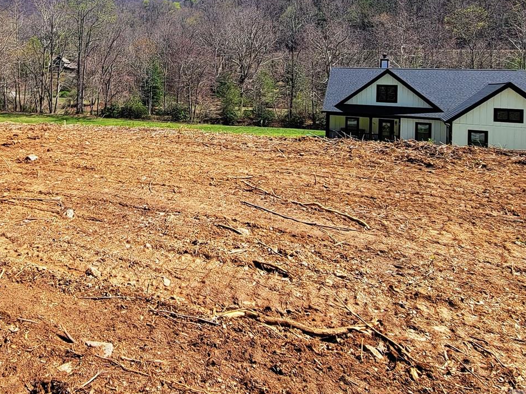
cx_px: 119
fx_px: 425
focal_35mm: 28
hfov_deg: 59.4
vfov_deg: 46.8
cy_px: 73
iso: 50
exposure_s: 1/1055
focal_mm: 2.2
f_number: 2.2
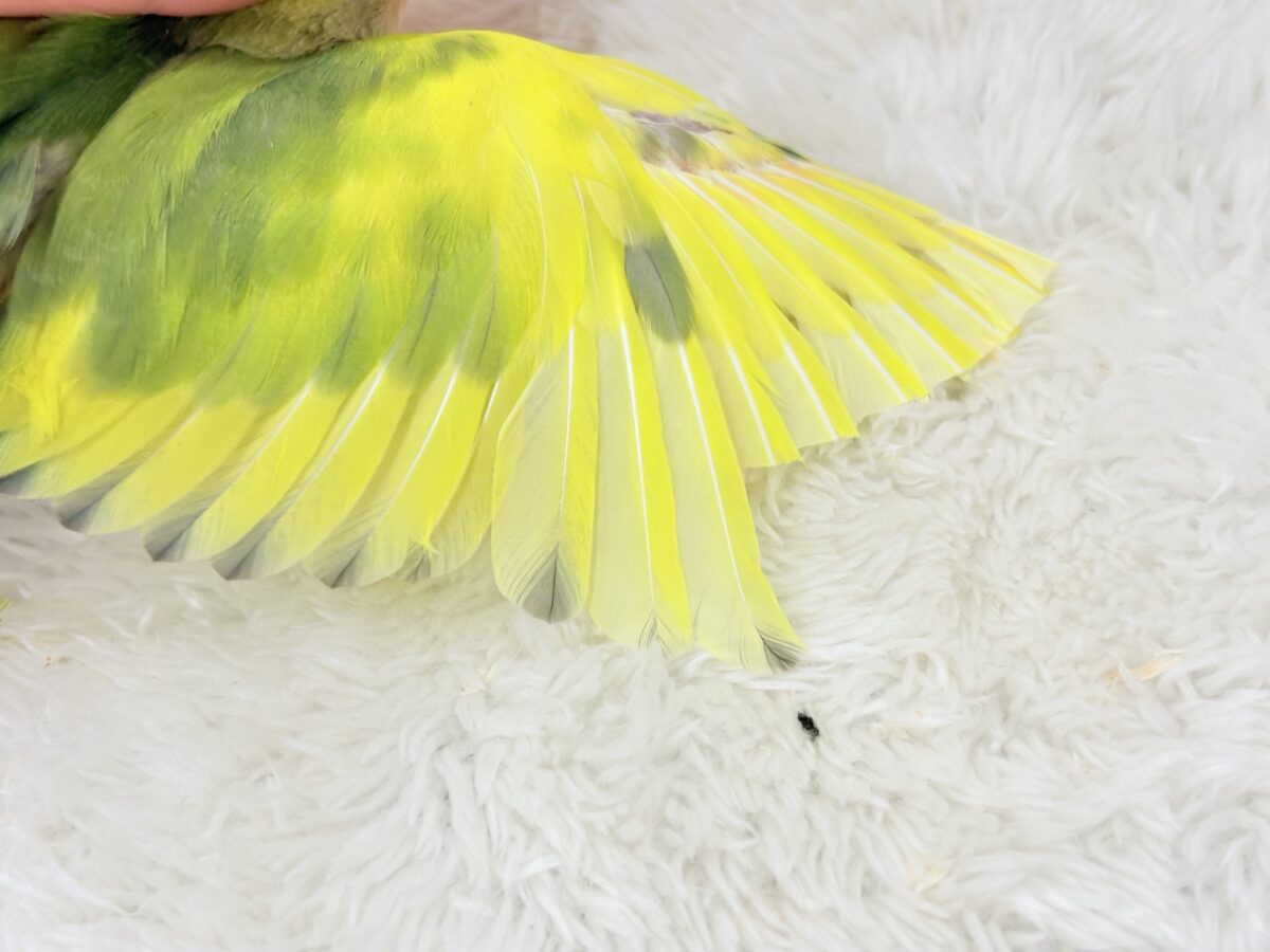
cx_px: 635
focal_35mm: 52
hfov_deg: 36.8
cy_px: 476
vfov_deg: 28.0
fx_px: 1908
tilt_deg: -51.8
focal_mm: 5.96
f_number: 1.6
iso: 64
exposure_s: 1/100
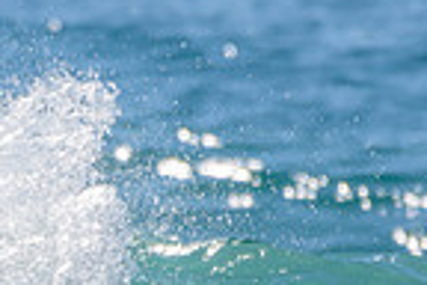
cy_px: 502
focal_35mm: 2472
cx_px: -90
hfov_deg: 0.8
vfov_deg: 0.6
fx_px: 29318
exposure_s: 1/2000
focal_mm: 500
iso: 64
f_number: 5.6
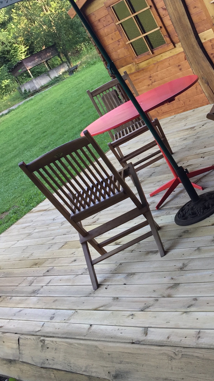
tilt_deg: -11.1
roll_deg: +27.4
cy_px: 132
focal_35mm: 50
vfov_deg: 40.9
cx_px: 198
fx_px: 504
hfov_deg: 23.3
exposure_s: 1/100
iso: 40
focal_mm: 4.15
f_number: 2.2
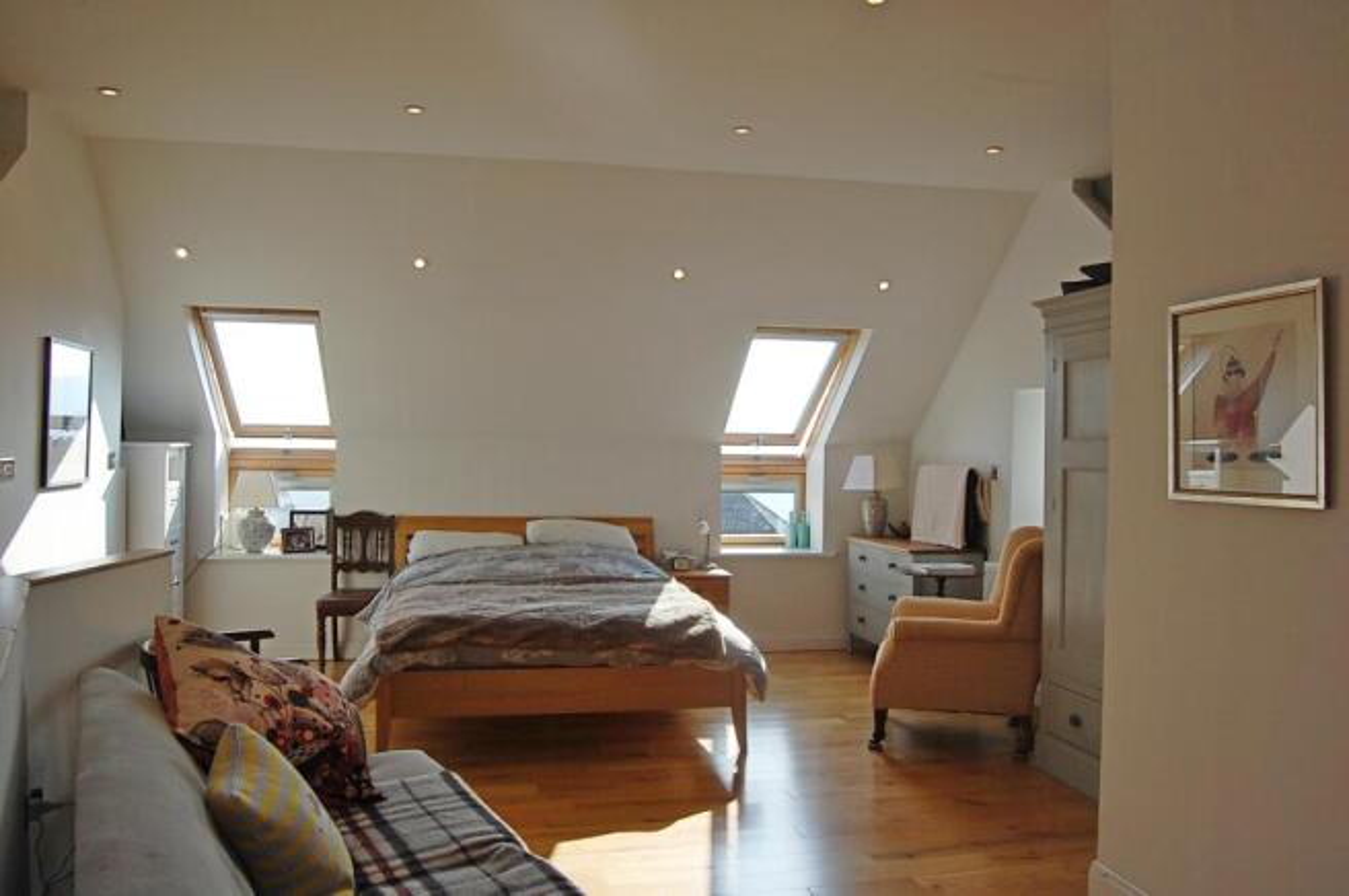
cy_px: 448
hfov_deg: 67.4
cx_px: 674
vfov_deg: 47.8
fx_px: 1011
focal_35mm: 27
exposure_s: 1/200
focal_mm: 18
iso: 200
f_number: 7.1
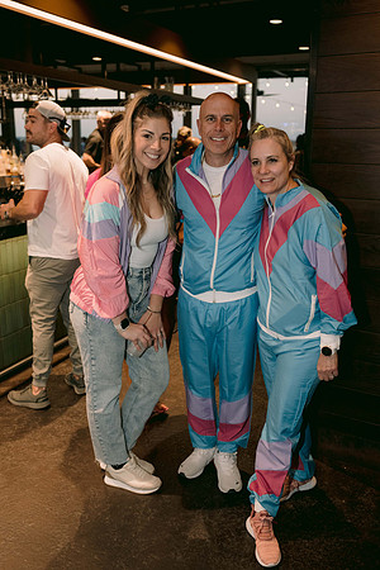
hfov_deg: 37.9
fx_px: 554
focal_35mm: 35
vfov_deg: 54.4
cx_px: 190
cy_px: 285
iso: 1600
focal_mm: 35
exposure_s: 1/160
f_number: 2.8
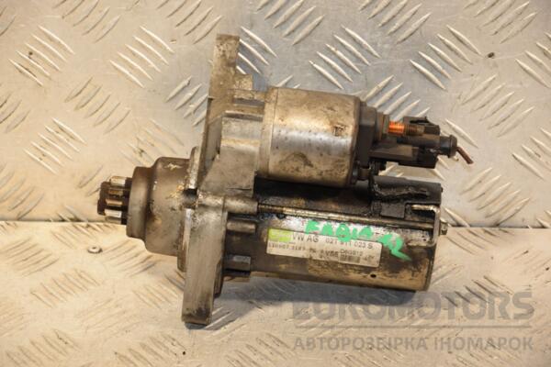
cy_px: 184
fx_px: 1837
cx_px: 276
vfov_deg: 11.4
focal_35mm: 120
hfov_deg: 17.1
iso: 800
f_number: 5.3
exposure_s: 1/160
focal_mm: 80
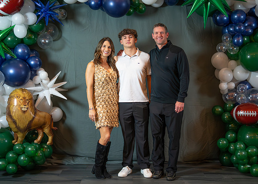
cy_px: 92
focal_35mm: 54
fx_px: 399
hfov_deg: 35.8
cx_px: 141
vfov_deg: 26.0
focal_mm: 50
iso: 1000
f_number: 1.2
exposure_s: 1/400
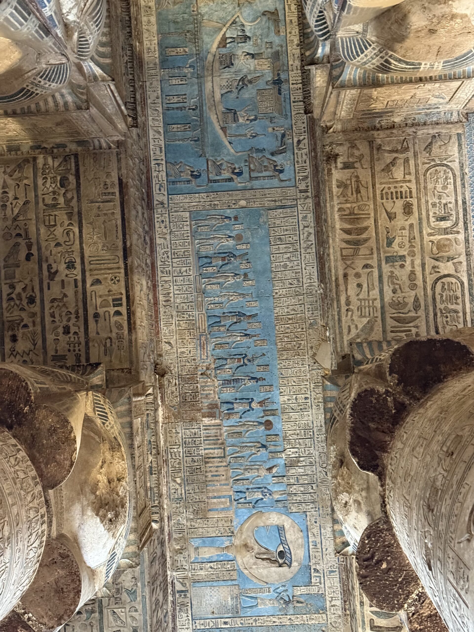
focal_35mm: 48
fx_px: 876
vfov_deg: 39.7
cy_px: 316
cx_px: 237
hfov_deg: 30.3
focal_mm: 6.76
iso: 640
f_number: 1.78
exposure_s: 1/25
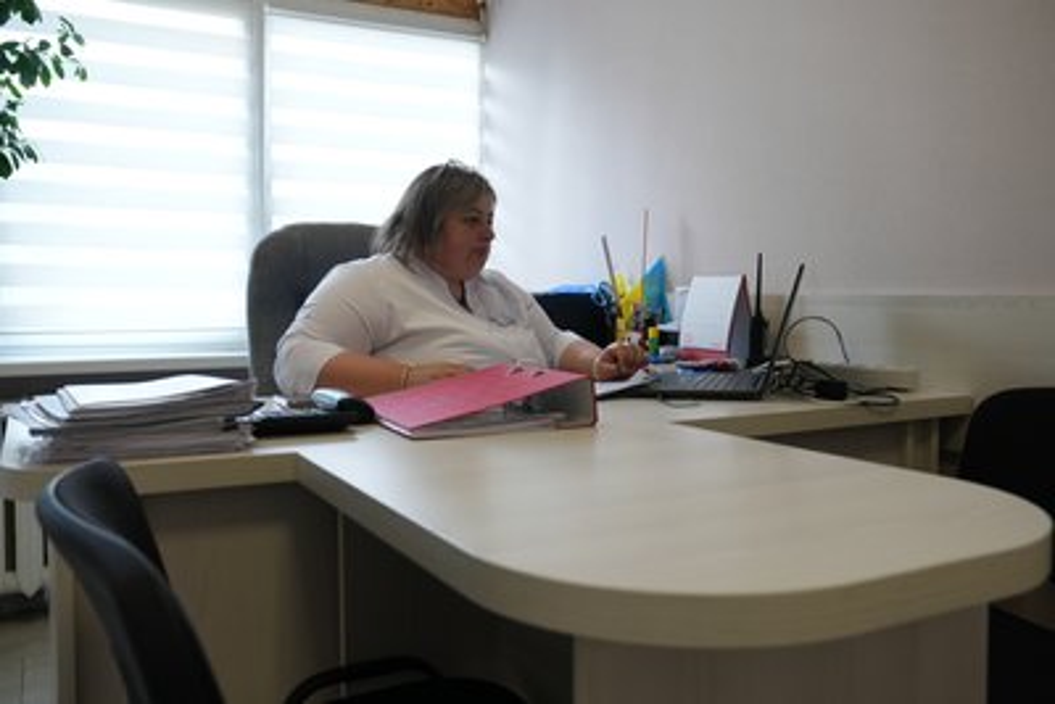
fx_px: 909
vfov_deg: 42.4
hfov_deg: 60.3
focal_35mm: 31
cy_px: 352
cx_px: 528
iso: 500
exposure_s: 1/80
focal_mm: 31
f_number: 4.5
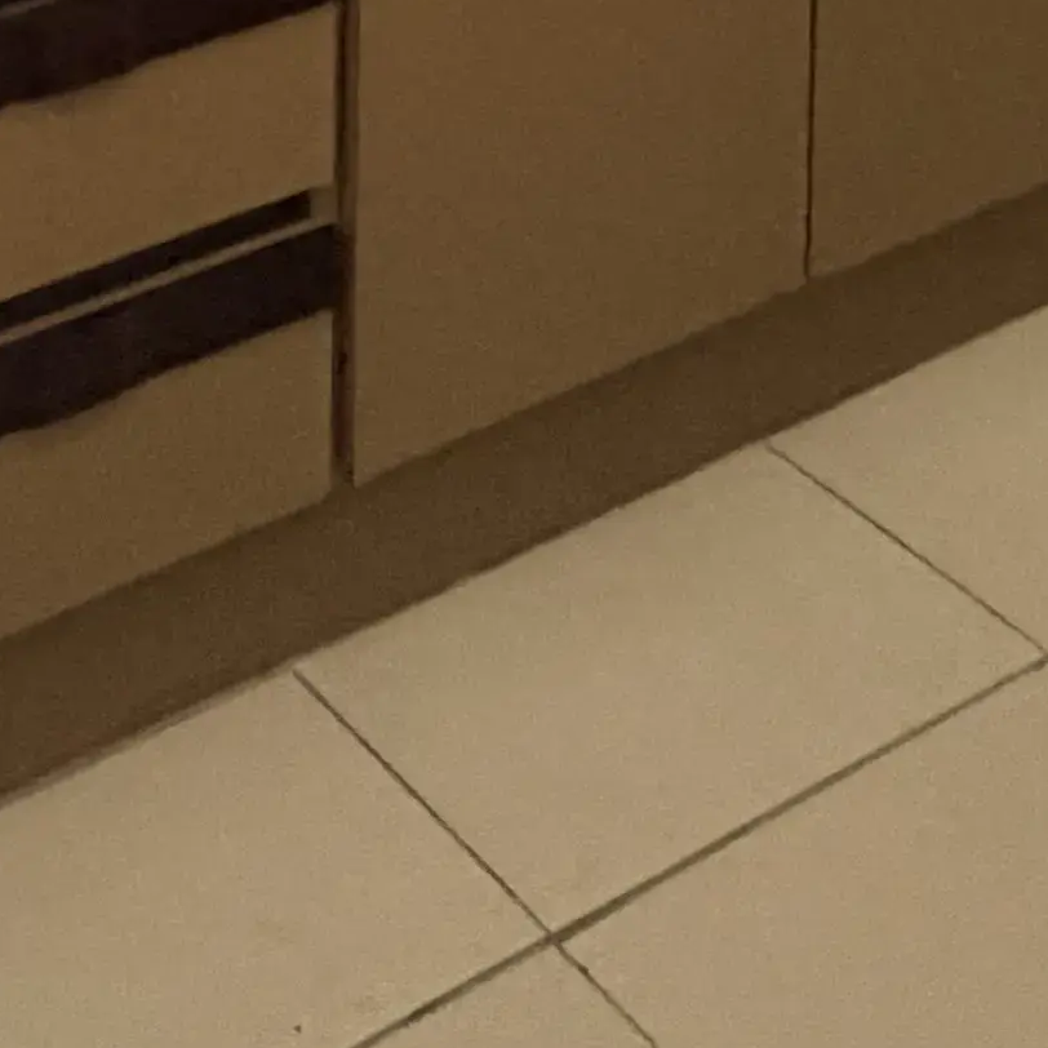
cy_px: -1340
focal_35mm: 87
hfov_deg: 19.8
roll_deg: -0.2
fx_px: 2980
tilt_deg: -0.4
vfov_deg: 14.5
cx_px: 253
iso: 250
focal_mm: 2.22
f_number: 2.2
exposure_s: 1/60
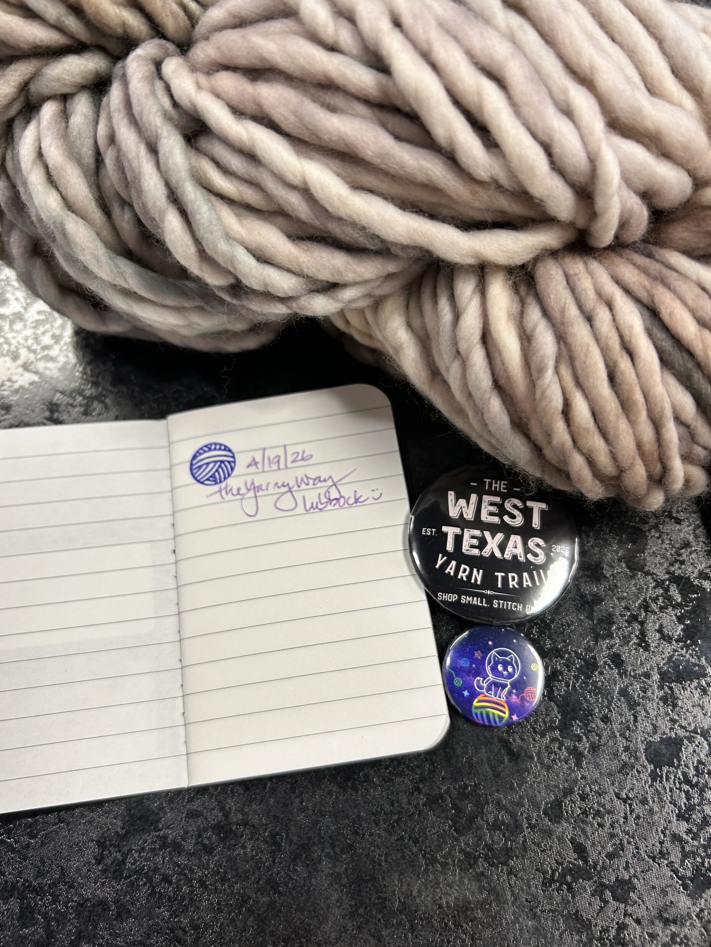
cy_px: 468
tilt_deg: -67.4
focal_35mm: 27
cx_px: 353
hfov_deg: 51.4
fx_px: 739
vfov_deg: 65.3
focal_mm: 5.7
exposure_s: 1/121
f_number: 1.5
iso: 100
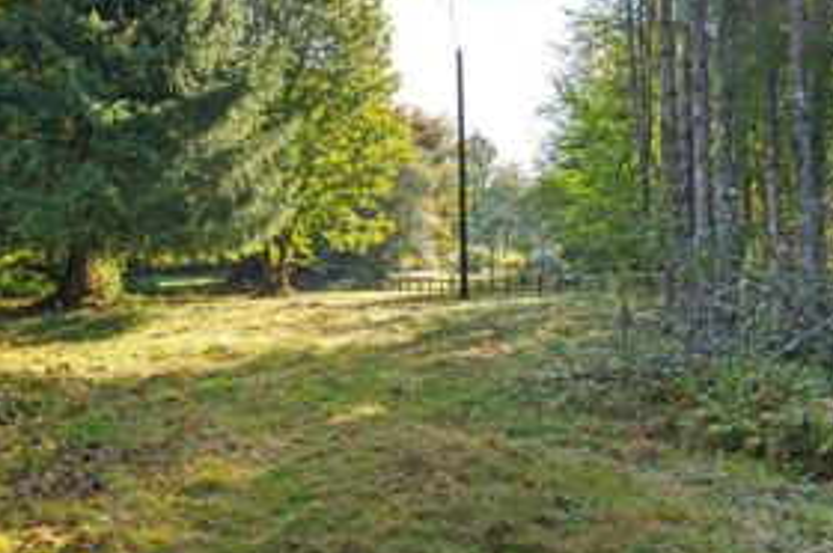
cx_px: 351
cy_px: 250
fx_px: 924
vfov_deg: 33.3
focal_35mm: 40
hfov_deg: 48.3
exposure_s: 1/60
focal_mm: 28
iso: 200
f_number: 8
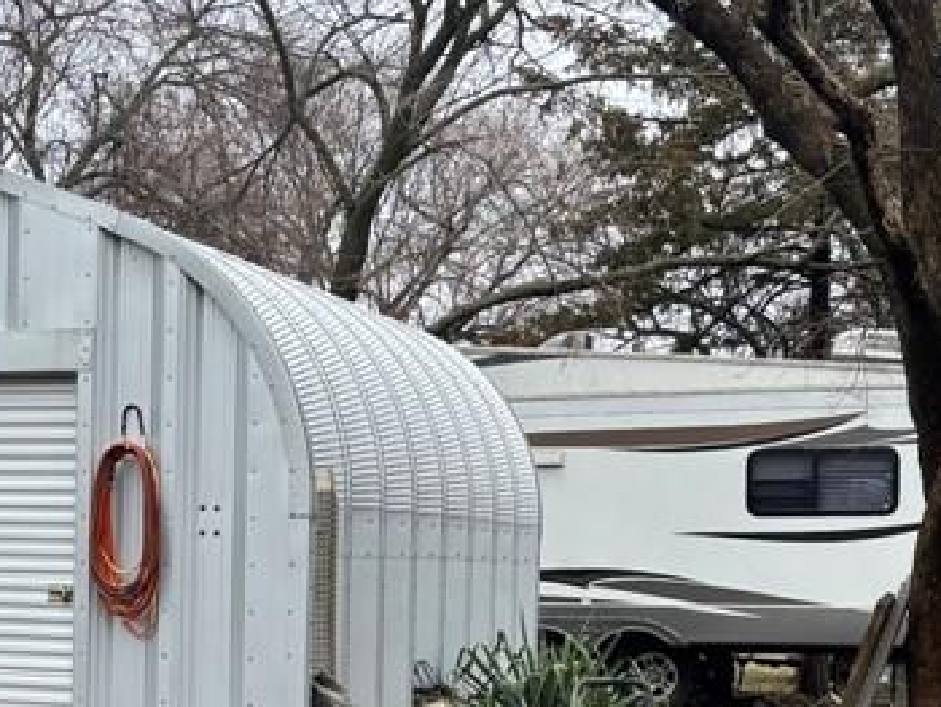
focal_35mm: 76
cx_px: 180
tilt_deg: -2.6
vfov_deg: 19.1
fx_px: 2067
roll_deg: +0.0
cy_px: 621
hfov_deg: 25.2
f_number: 1.6
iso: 50
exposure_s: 1/1381
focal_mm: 5.96
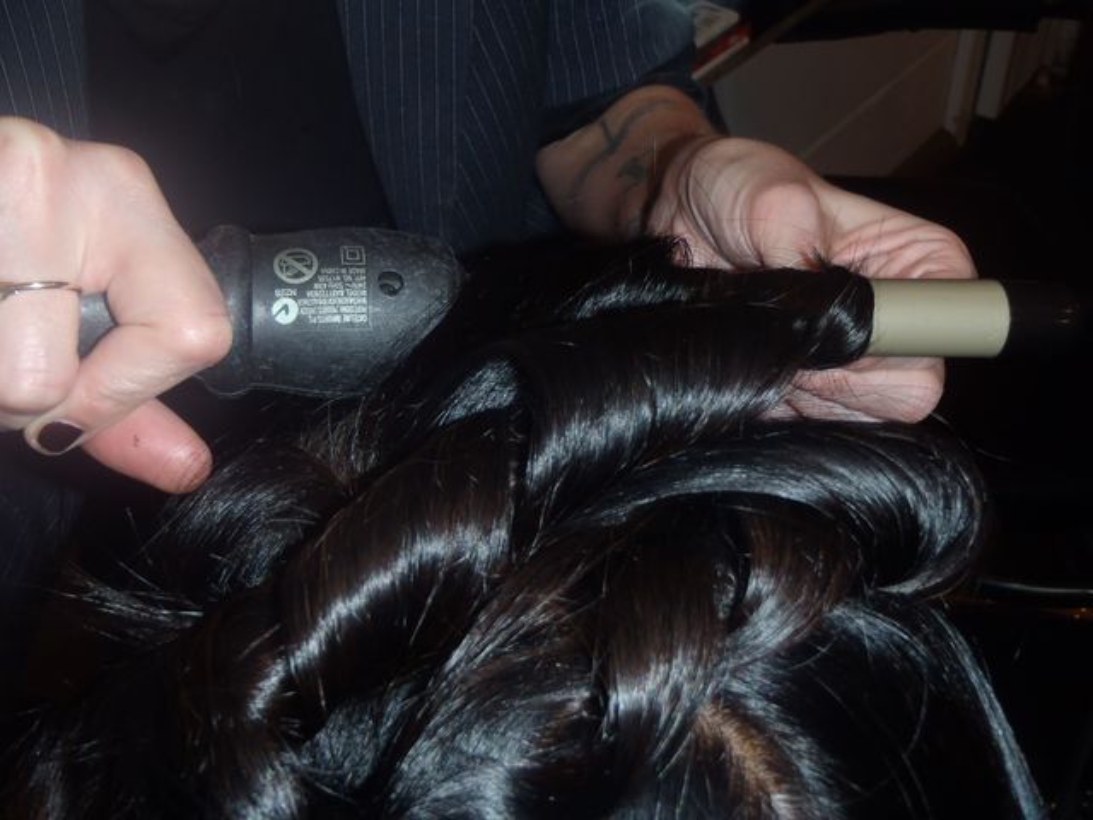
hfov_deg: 38.9
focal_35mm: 49
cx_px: 546
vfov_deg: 29.7
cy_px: 410
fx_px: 1547
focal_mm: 8.8
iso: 100
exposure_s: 1/40
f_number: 4.9
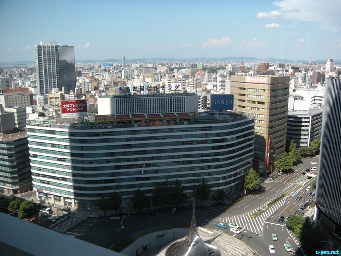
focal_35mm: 35
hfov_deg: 52.6
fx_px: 345
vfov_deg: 40.7
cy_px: 128
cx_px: 170
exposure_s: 1/418
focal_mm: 5.9
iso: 64
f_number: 3.8
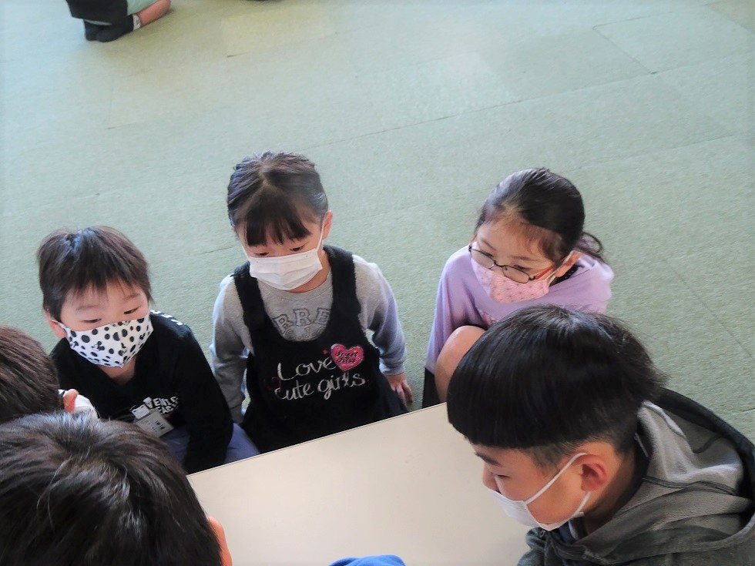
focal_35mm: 34
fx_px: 742
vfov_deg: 41.8
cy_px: 283
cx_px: 378
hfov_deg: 54.0
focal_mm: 5.79
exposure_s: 1/40
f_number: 4
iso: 400
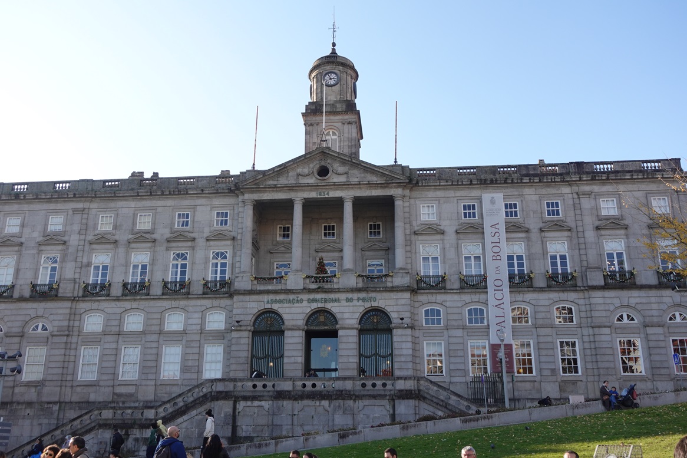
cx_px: 344
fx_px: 630
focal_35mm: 33
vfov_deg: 40.0
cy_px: 229
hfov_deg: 57.2
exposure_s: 1/320
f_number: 4
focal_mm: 12.2
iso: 125
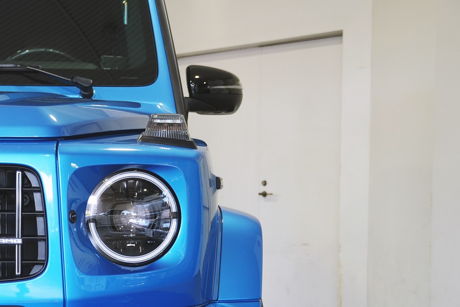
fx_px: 1135
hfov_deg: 22.6
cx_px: 101
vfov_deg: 15.3
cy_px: 258
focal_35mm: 89
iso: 250
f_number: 4.5
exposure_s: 1/60
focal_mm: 35
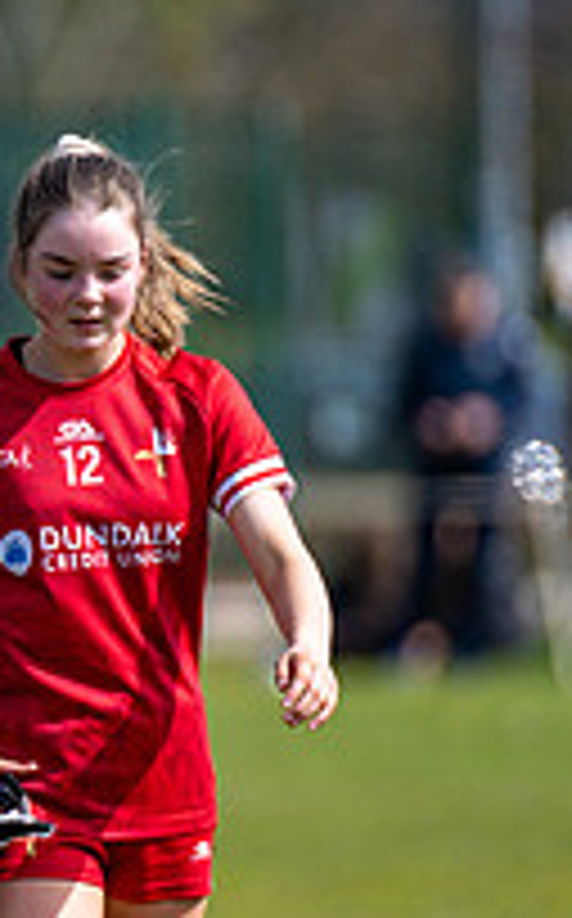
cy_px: 579
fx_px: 28665
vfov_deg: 1.8
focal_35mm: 1146
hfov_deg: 1.1
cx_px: -258
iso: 220
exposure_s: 1/4000
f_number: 2.8
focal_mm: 300
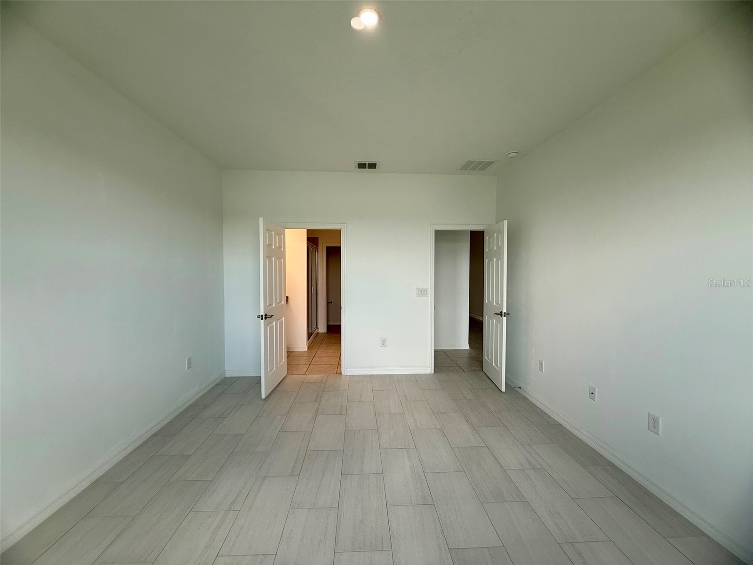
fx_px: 305
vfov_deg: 85.7
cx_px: 376
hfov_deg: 102.1
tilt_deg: -1.6
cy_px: 282
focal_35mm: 14
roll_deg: -0.5
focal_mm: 2.22
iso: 64
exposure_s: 1/120
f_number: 2.2
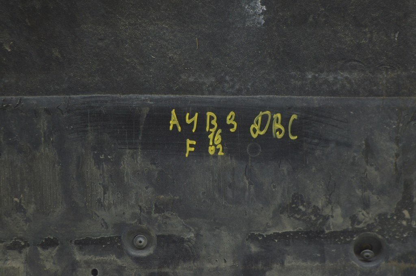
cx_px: 208
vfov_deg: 16.5
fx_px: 953
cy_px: 138
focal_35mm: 82
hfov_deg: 24.6
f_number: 5.6
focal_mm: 55
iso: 400
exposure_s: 1/20
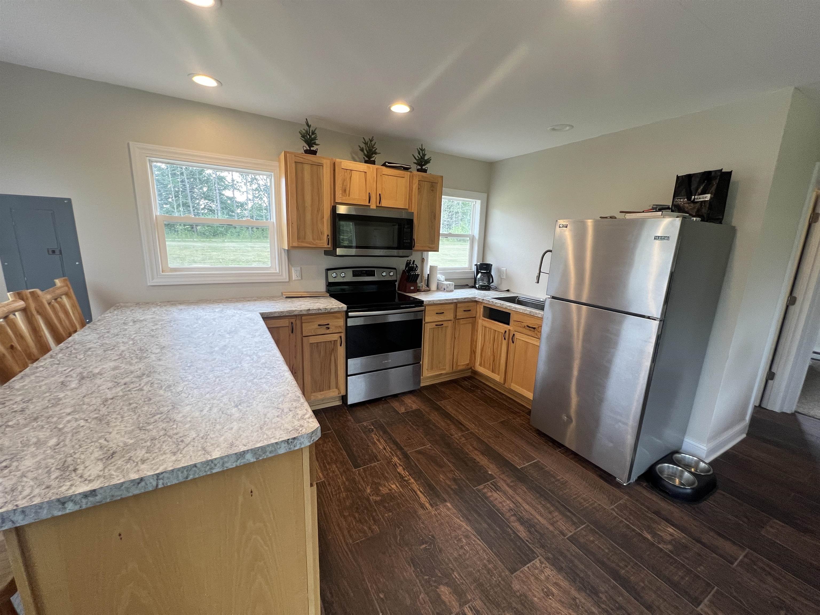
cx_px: 410
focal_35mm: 13
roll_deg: -0.7
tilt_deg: -12.1
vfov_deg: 89.9
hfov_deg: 106.2
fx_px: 308
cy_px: 308
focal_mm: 1.57
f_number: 1.8
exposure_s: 1/120
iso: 160
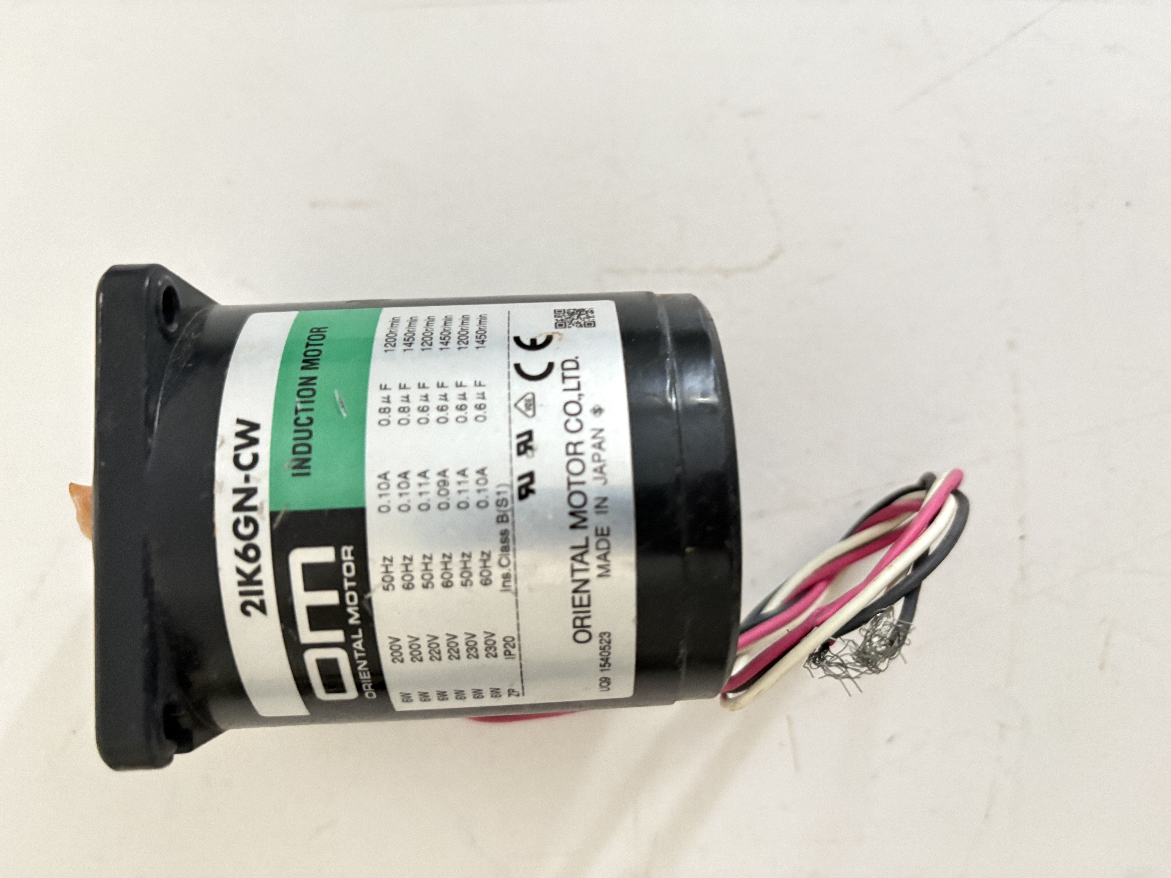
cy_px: 439
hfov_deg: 67.3
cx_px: 586
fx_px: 880
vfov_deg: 53.1
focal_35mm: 26
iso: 1000
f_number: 1.6
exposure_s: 1/27
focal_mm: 5.96
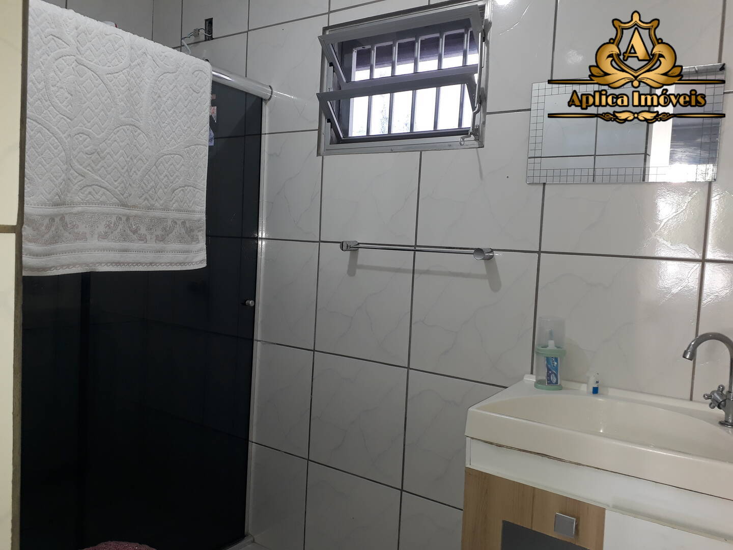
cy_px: 275
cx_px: 366
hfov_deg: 65.3
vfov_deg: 51.4
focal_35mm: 27
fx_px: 572
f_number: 1.9
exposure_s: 1/33
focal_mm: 3.6
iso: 64
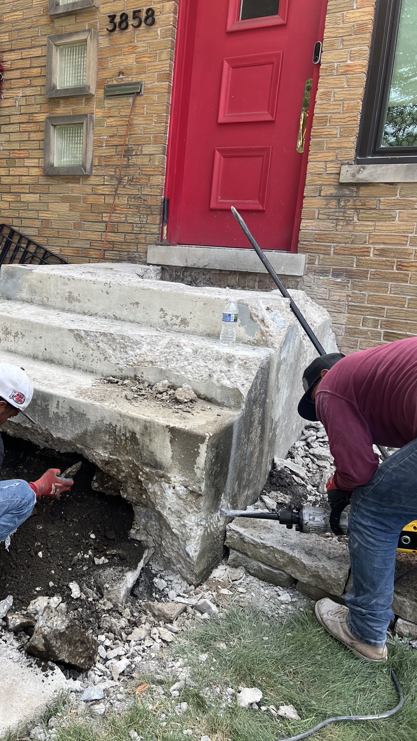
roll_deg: -5.3
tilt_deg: -12.5
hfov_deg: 39.7
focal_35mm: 29
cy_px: 366
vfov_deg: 66.1
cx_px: 140
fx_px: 570
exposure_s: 1/718
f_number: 1.5
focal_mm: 5.7
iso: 50
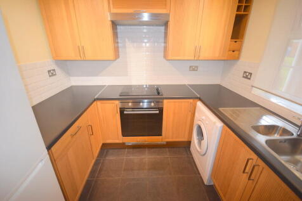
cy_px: 100
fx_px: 126
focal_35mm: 15
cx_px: 151
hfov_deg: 100.4
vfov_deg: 77.3
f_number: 4
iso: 900
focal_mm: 10
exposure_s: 1/60
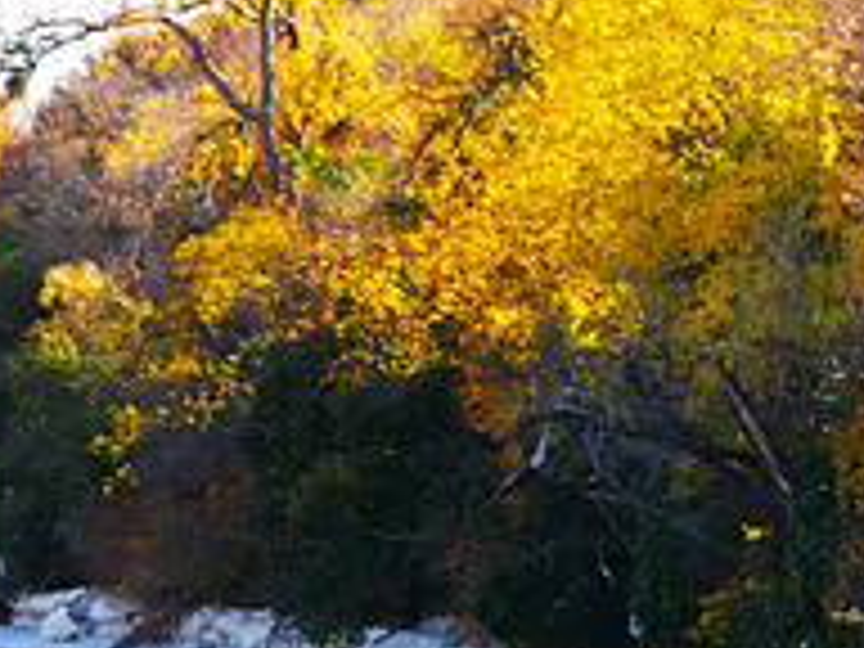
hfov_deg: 7.2
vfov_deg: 5.4
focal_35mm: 272
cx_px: 886
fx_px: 6789
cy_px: 799
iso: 200
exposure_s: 1/250
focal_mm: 45
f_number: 4.5
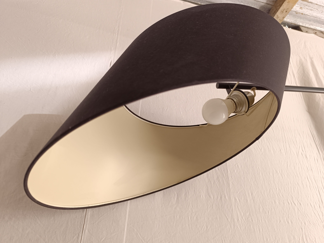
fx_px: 225
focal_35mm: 24
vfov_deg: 56.8
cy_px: 122
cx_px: 162
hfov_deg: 71.6
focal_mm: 6.14
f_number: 1.65
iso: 206
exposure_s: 1/100
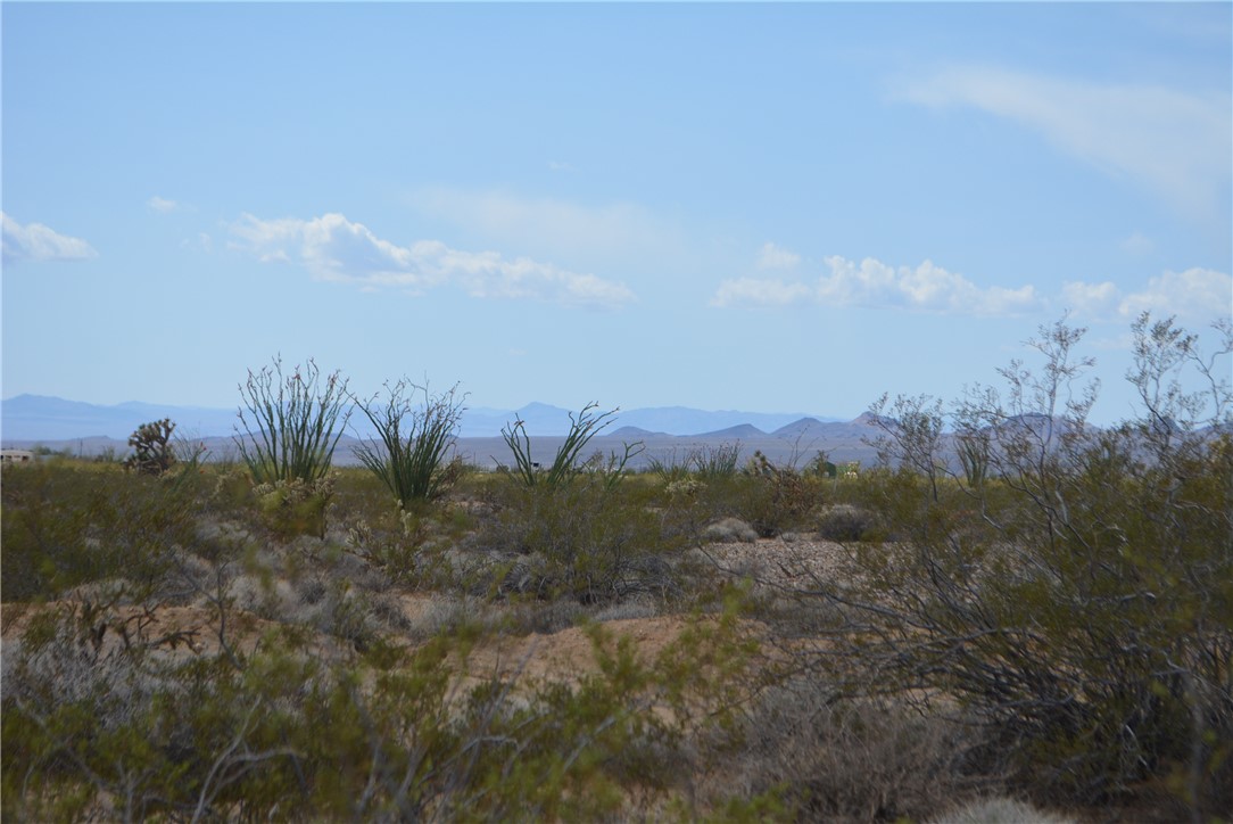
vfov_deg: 16.6
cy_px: 412
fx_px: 2827
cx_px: 616
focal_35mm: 82
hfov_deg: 24.6
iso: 400
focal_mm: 55
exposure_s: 1/2000
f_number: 7.1
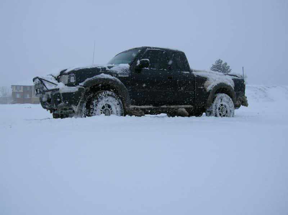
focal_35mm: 34
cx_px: 144
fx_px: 283
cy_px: 108
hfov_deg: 54.0
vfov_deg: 41.8
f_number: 4.9
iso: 50
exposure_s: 1/545
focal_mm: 5.7
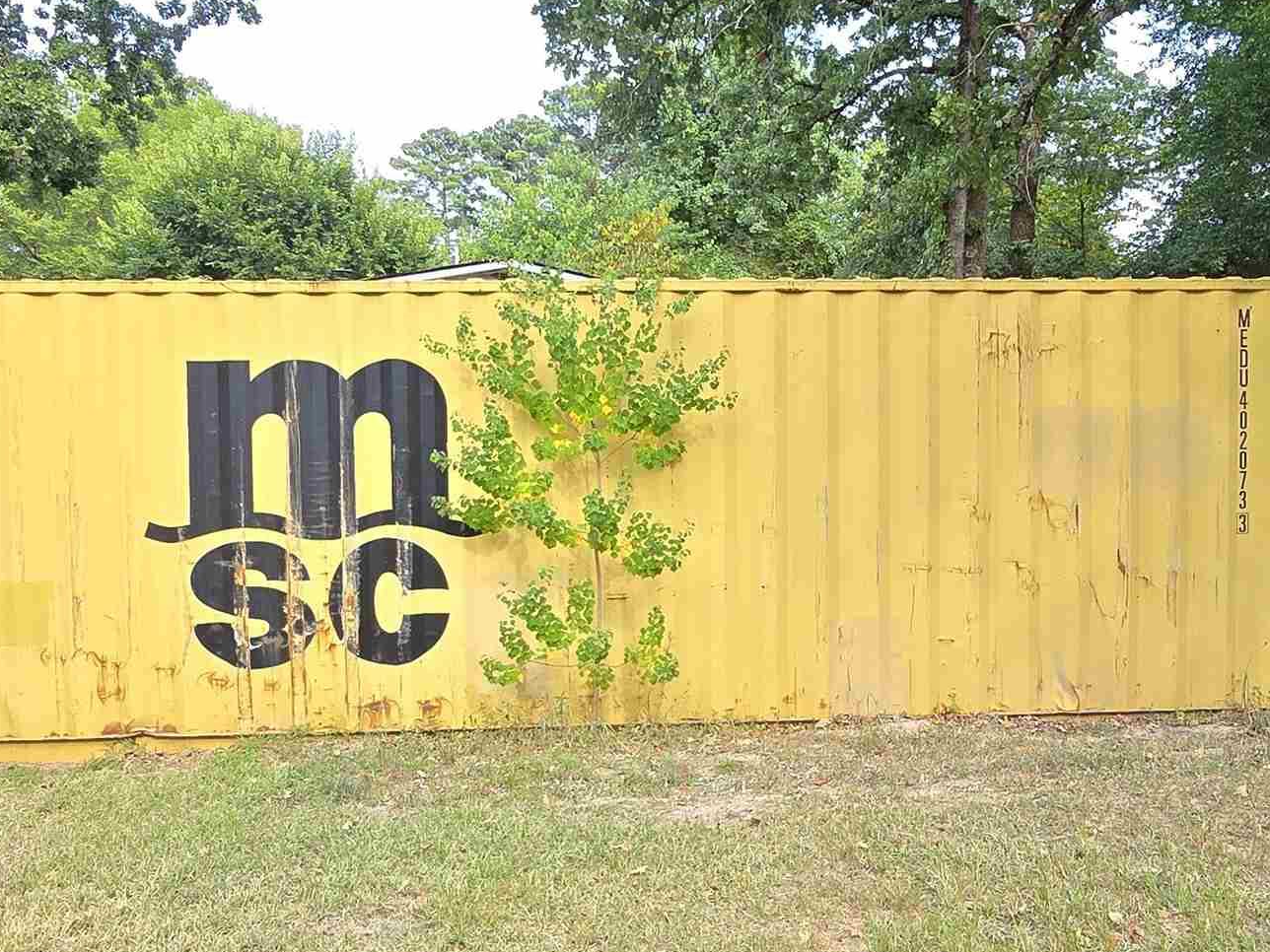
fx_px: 1137
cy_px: 462
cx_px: 687
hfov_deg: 58.3
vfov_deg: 45.4
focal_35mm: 31
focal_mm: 2.2
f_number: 2.2
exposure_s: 1/359
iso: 100
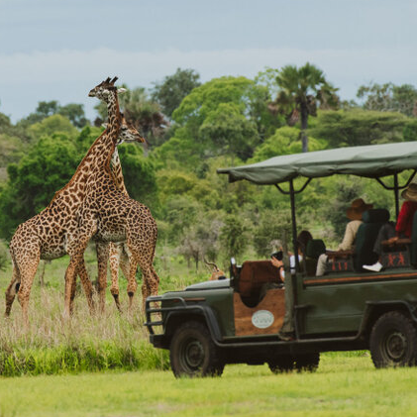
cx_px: 136
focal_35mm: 929
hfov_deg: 1.9
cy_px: 123
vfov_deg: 1.9
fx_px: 12661
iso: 800
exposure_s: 1/2000
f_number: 8
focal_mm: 500
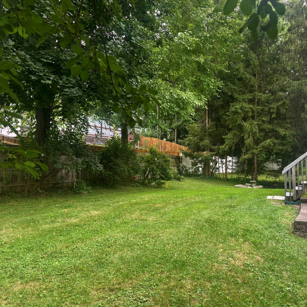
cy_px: 155
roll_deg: -0.8
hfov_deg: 52.0
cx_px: 192
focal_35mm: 31
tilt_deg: +2.1
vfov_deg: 52.5
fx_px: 311
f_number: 1.6
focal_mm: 5.96
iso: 40
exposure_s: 1/154
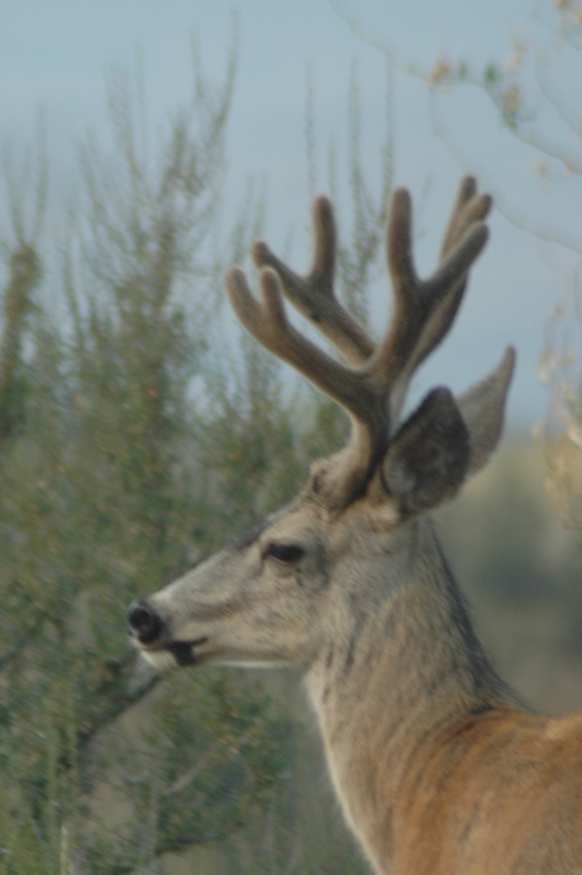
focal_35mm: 716
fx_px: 17399
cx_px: 166
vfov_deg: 2.9
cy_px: 588
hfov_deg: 1.9
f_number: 5.6
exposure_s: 1/250
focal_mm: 270
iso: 200
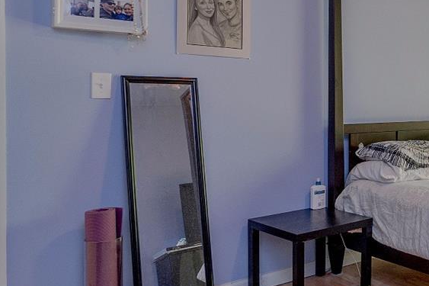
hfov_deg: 39.9
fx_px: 476
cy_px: 92
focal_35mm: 40
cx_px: 467
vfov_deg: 33.1
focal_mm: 10
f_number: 5
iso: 50
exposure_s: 1/10
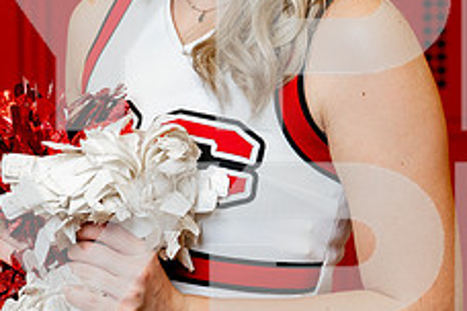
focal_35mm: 163
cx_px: 176
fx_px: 2114
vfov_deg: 8.4
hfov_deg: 12.6
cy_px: 24
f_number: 4
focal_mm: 64
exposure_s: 1/250
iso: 800
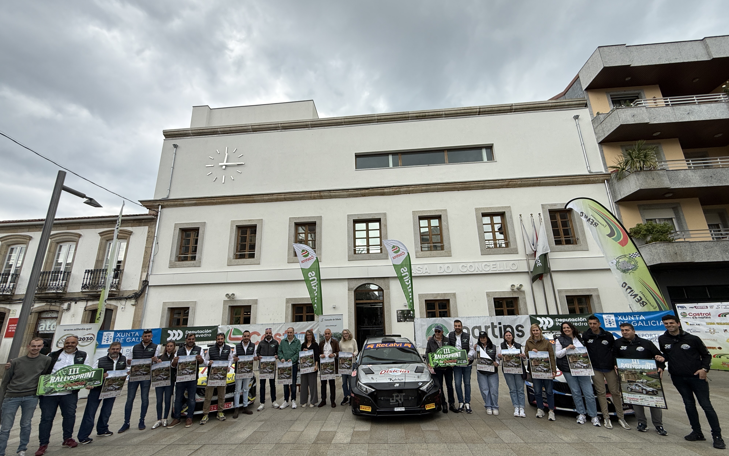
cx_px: 363
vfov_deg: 74.7
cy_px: 245
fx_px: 298
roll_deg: +1.5
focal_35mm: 15
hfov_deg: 101.5
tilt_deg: +15.4
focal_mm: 2.22
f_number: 2.2
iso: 50
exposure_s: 1/679
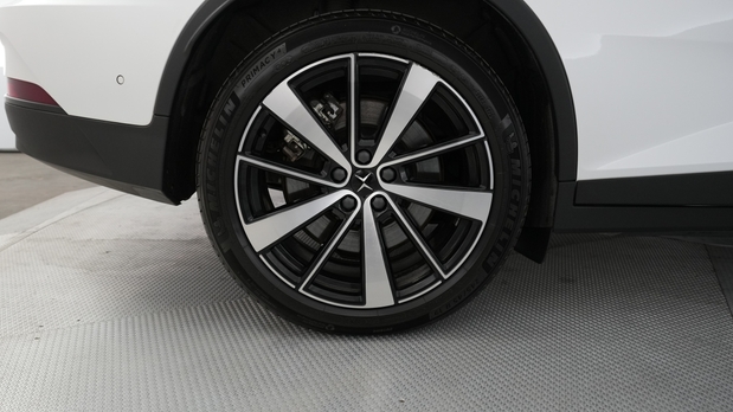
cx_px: 355
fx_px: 505
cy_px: 174
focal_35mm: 26
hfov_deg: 71.9
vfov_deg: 44.2
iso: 1600
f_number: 4.5
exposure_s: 1/80
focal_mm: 24
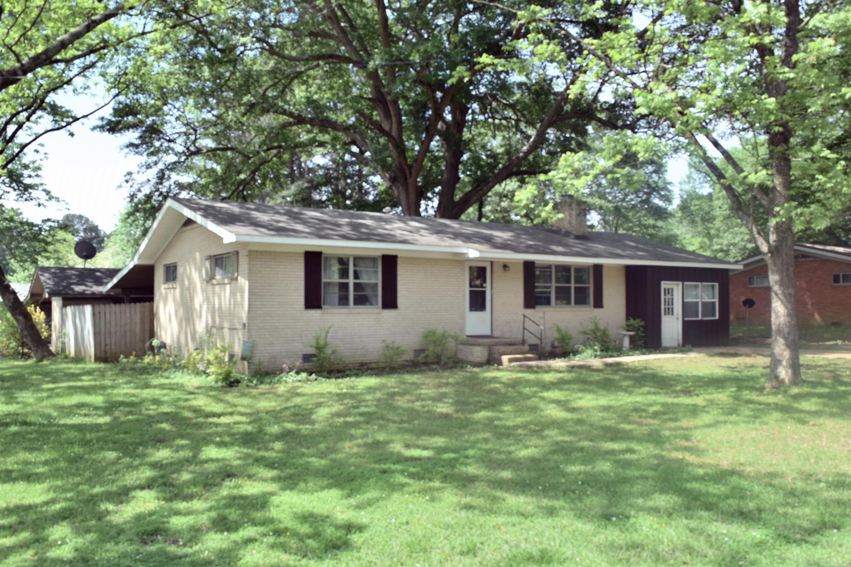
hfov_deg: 61.9
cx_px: 426
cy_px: 284
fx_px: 709
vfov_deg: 43.6
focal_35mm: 30
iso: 250
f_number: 8
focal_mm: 20
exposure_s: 1/250
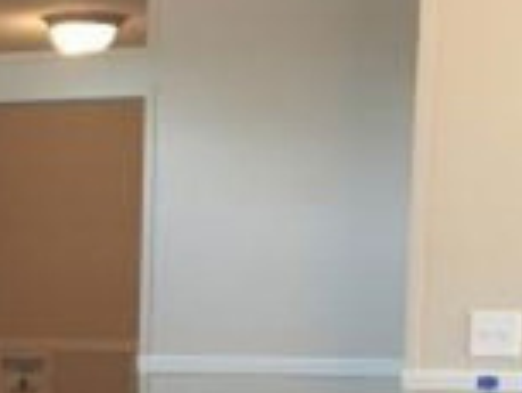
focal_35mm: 121
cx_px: -99
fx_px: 1826
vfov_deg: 12.0
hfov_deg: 15.7
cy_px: 478
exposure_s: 1/30
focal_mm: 4.15
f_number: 2.2
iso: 100
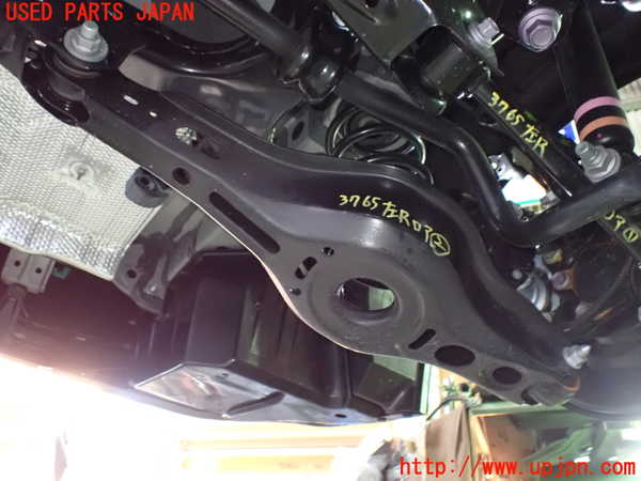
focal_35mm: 30
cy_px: 240
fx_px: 556
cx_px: 320
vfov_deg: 46.8
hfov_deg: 60.0
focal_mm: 5.4
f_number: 2.3
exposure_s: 1/30
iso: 1600
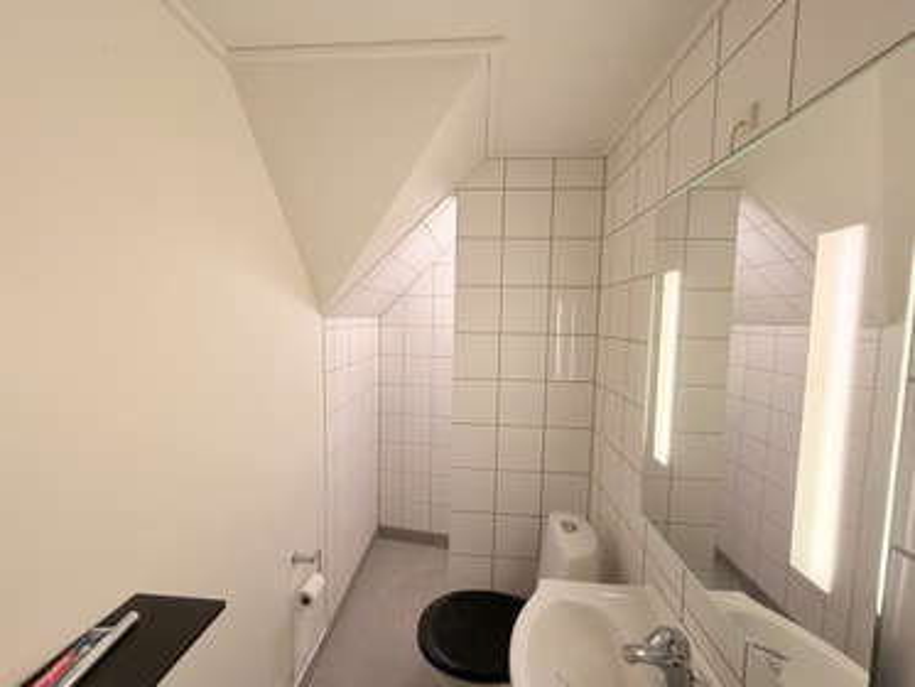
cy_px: 344
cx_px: 458
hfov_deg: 102.0
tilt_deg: -4.9
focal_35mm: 14
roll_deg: -0.8
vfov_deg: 85.7
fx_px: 370
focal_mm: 2.22
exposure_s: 1/100
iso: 250
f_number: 2.2
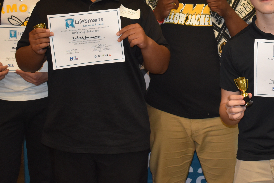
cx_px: 218
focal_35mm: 85
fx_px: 647
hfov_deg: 23.6
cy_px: 15
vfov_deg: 15.9
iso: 900
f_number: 4
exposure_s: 1/60
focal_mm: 27
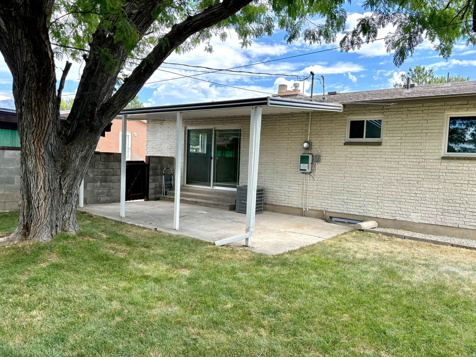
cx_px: 238
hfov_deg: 67.3
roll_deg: -1.3
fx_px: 358
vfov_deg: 53.1
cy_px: 178
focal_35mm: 26
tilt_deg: -3.0
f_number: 1.6
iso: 64
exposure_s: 1/731
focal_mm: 5.96
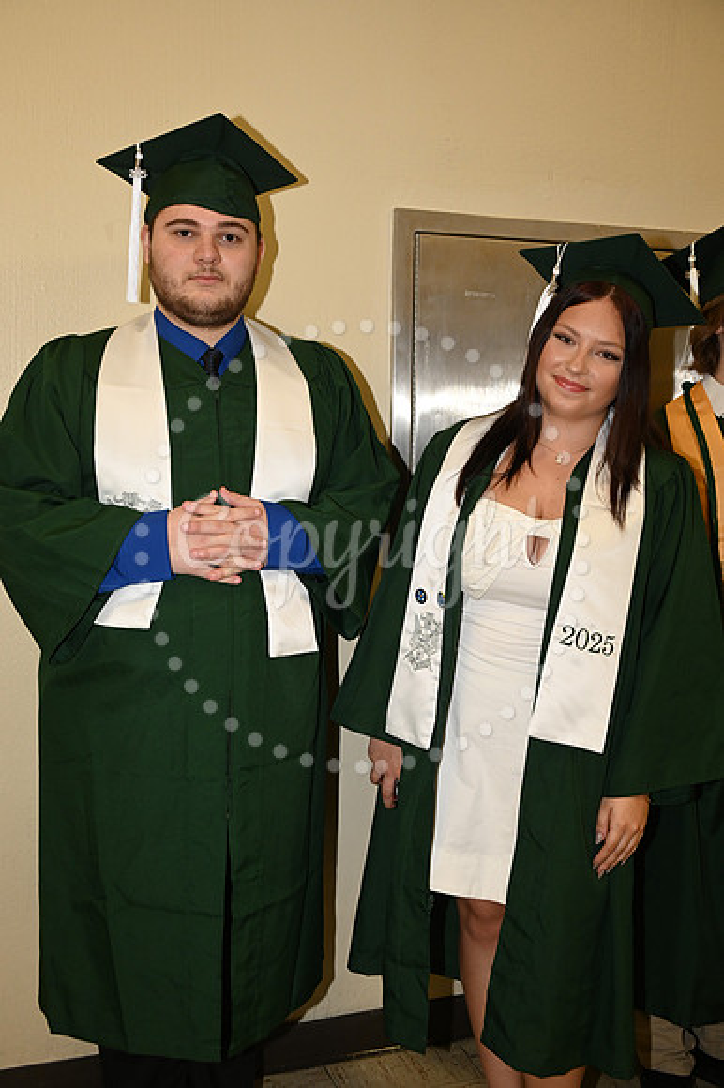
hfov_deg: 34.2
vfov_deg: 49.6
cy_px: 544
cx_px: 362
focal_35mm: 39
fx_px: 1178
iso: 1600
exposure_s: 1/60
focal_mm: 39
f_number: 5.6
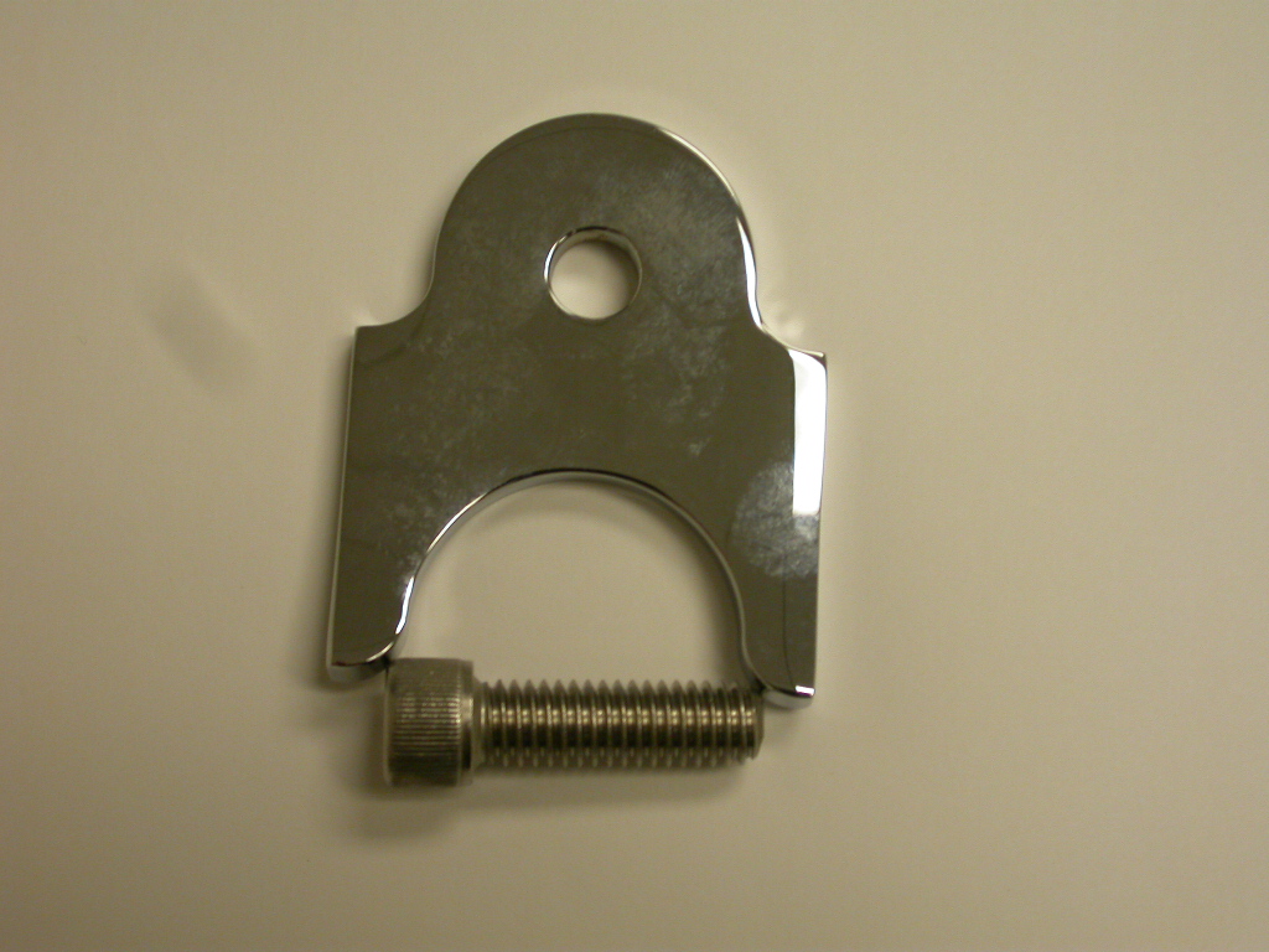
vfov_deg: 22.3
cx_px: 634
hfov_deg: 29.4
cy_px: 476
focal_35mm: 66
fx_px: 2420
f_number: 3.2
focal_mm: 13.8
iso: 100
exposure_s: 1/55.7
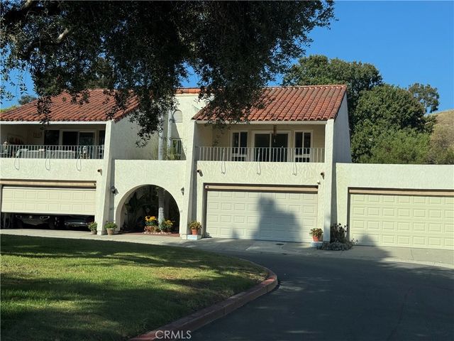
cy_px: 170
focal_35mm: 48
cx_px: 227
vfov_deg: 30.3
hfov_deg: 39.7
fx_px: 630
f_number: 1.78
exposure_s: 1/5848
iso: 64
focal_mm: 6.76
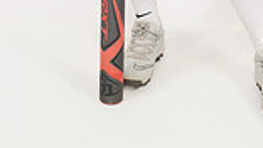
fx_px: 970
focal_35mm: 139
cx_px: 157
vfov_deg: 8.0
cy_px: -212
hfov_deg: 15.4
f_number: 8
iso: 640
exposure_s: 1/320
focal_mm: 46
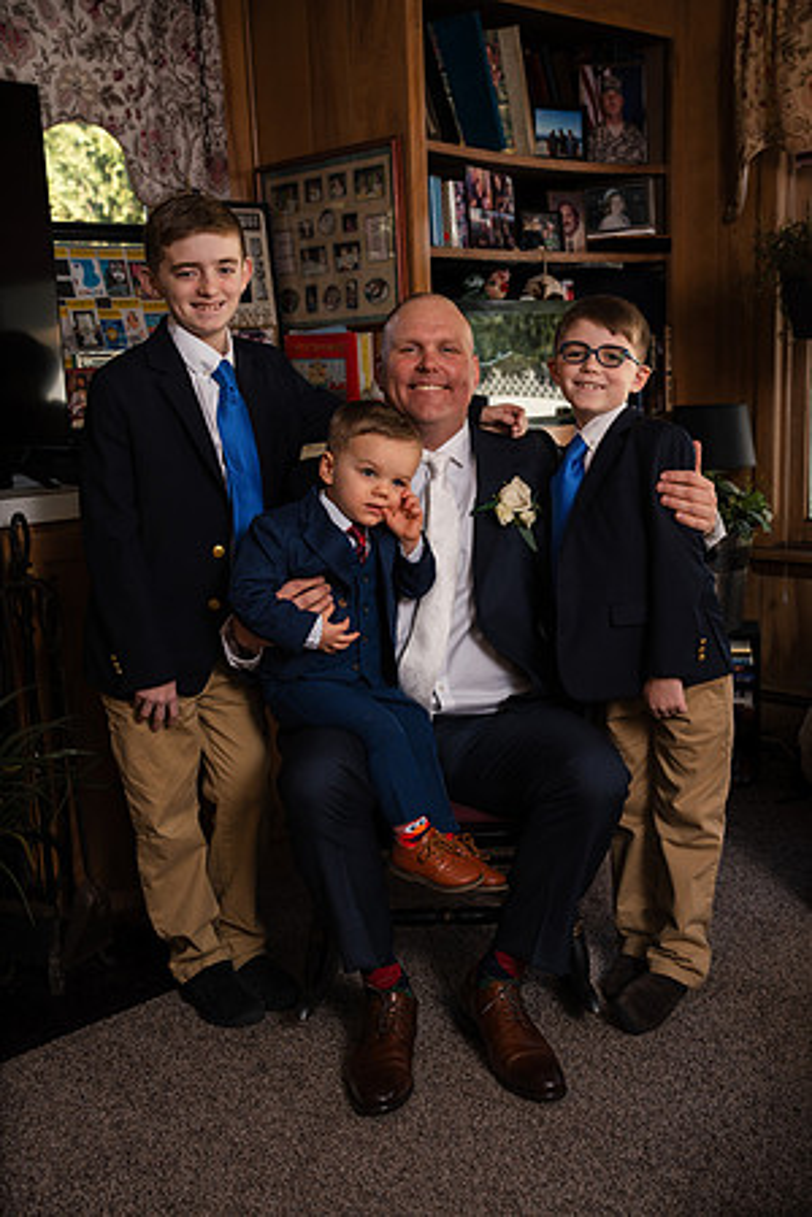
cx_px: 406
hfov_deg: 33.4
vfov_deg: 48.5
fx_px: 1353
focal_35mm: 40
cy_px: 608
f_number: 4
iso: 320
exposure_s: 1/200
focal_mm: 40
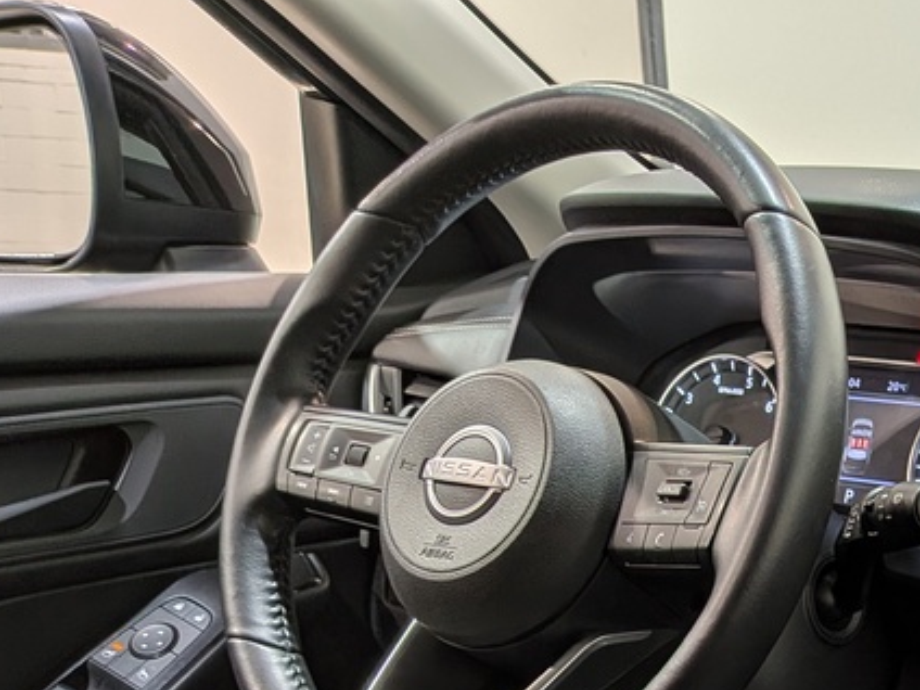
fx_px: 1541
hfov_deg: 29.5
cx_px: 1048
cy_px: 825
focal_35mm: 58
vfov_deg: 23.2
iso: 29
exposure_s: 1/120
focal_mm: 4.53
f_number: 1.7
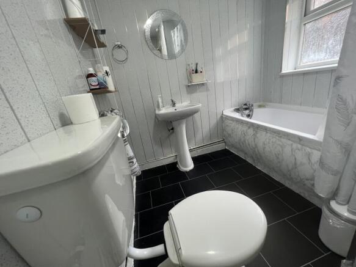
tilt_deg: -18.5
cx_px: 178
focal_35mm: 13
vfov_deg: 89.9
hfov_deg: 106.2
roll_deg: +9.7
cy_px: 134
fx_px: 134
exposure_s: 1/100
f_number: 1.8
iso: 160
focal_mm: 1.57
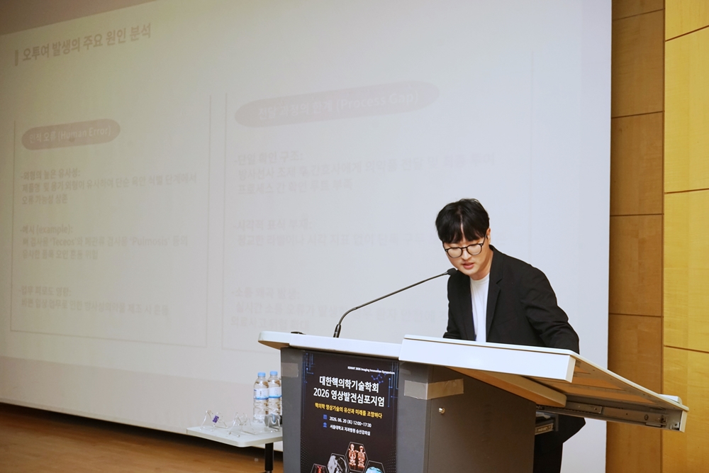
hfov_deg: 41.9
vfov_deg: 28.7
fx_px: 926
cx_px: 354
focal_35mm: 47
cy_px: 236
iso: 1000
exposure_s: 1/100
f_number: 9
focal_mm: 47
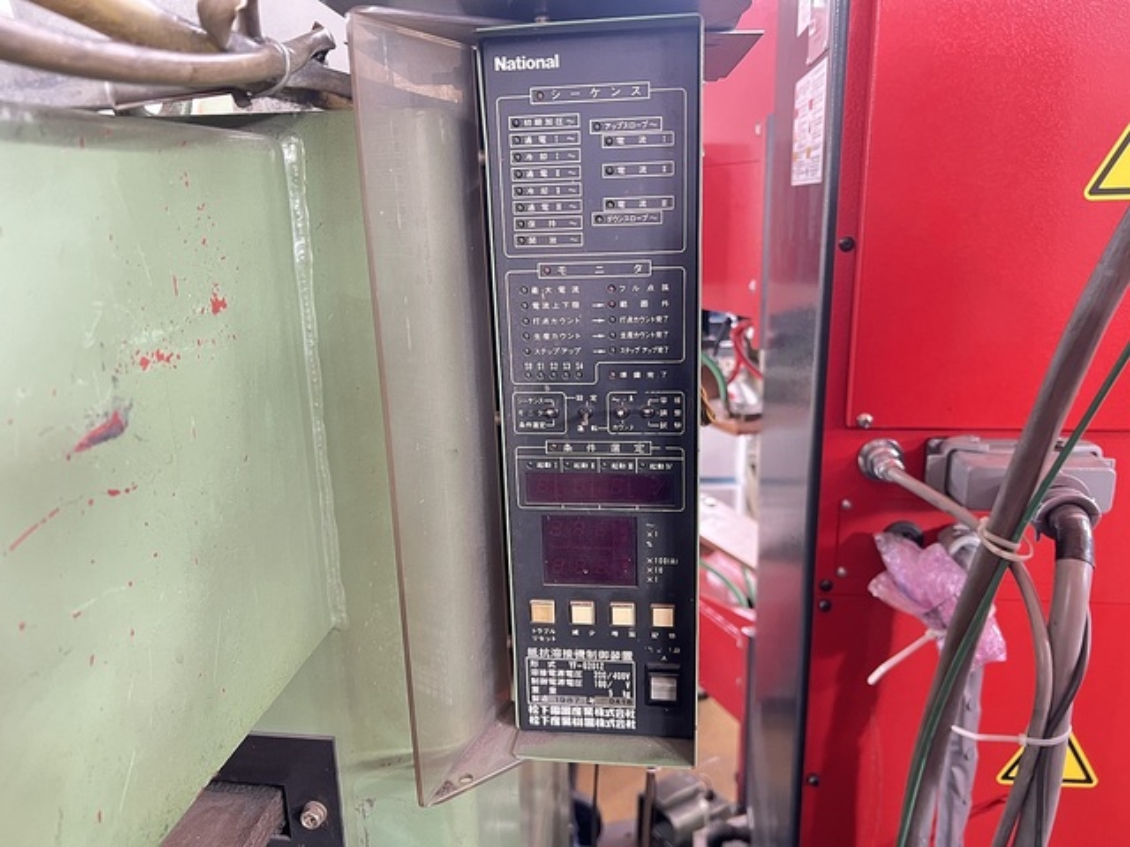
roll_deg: +1.7
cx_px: 565
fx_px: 849
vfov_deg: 53.1
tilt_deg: -15.2
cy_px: 424
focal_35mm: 26
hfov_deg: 67.3
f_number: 1.5
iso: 500
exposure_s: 1/45
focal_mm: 5.7
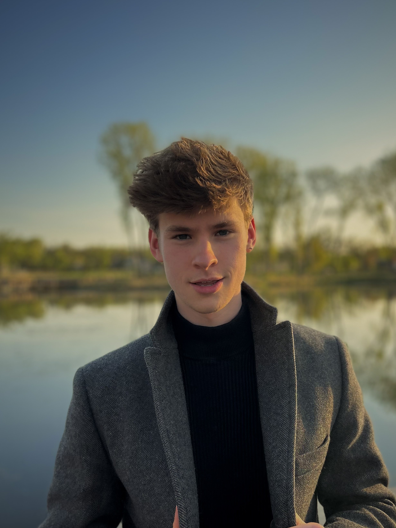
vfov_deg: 56.6
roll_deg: -0.8
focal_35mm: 32
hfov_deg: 44.0
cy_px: 299
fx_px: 488
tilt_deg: -7.5
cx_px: 228
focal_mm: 5.7
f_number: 1.5
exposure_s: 1/678
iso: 50
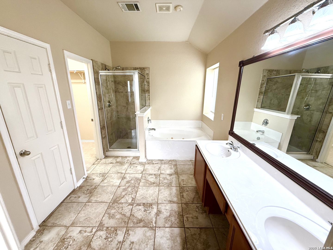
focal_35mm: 14
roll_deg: -0.3
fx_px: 135
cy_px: 125
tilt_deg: -14.2
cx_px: 166
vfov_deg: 85.7
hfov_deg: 102.1
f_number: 2.2
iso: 160
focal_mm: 2.22
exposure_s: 1/120
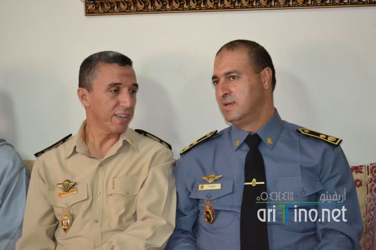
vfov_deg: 22.6
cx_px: 188
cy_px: 125
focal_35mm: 60
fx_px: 626
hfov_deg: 33.4
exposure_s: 1/60
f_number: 5.3
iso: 3200
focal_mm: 40
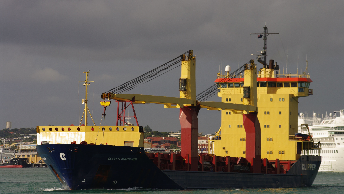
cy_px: 94
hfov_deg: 9.1
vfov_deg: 5.1
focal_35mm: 236
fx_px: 2153
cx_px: 172
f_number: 8
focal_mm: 150
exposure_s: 1/350
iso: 100
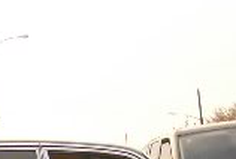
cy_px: 296
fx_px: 965
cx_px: 52
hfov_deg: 13.9
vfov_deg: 8.9
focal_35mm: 147
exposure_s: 1/125
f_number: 2.6
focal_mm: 5.8
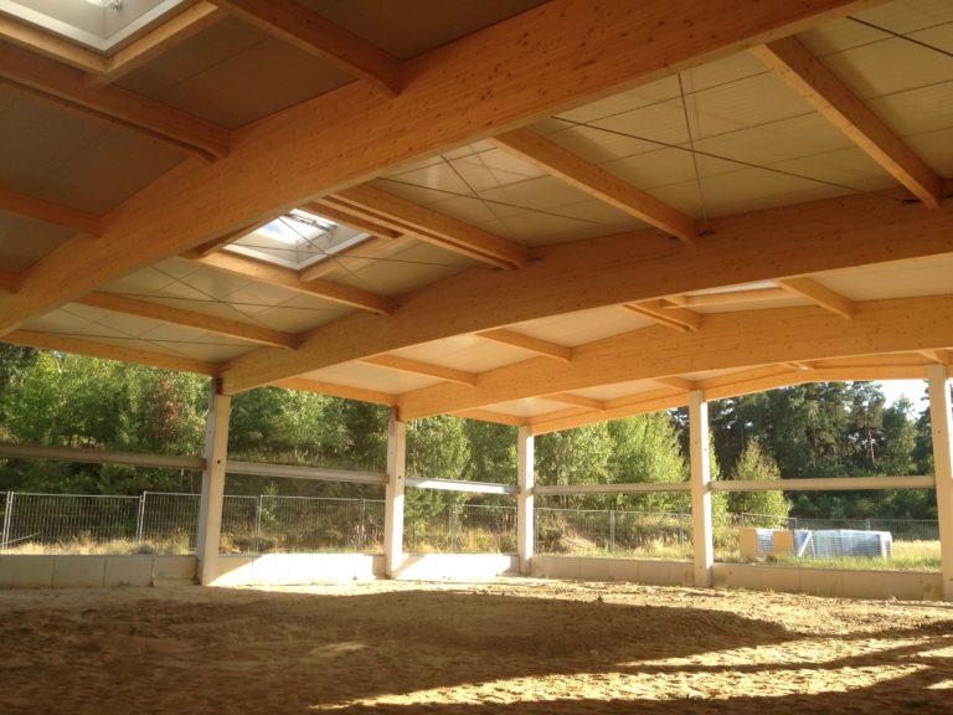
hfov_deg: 55.4
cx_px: 476
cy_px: 358
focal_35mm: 33
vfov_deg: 42.9
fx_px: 909
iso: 50
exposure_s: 1/293
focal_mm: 4.13
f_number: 2.4
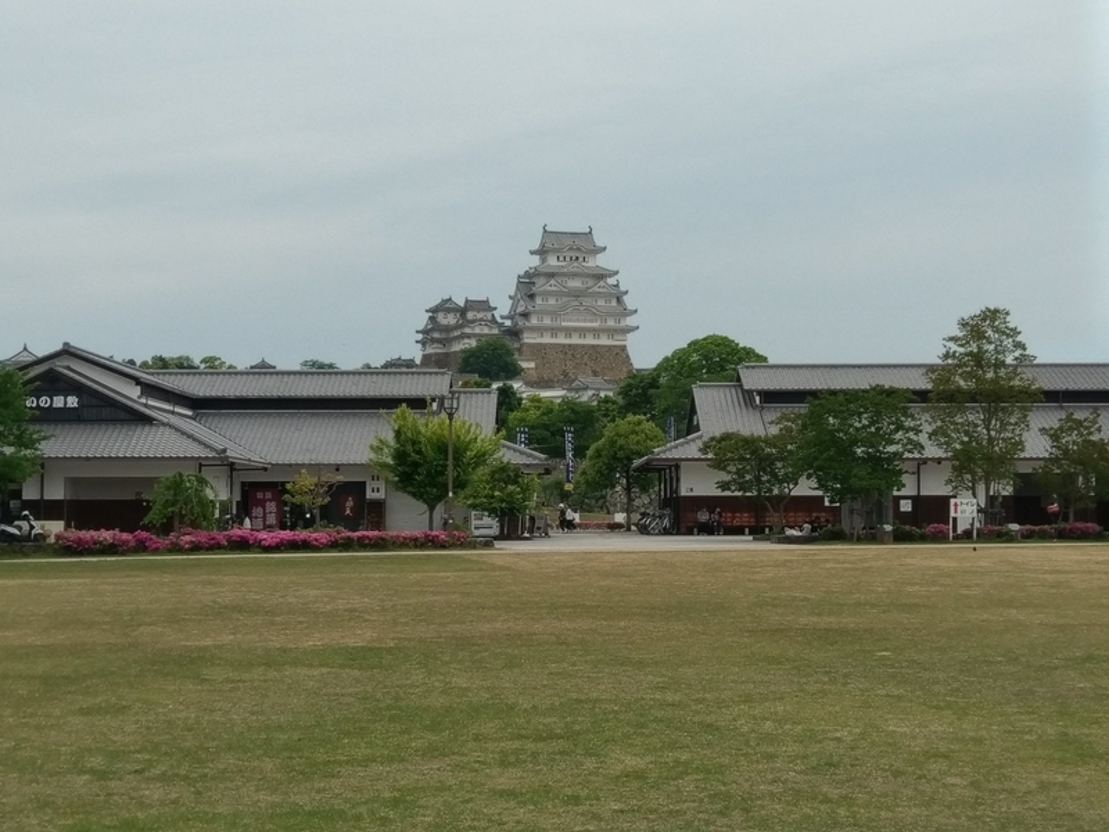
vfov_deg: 53.1
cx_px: 554
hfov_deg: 67.3
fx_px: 833
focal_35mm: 26
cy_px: 416
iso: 100
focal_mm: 4.58
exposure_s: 1/2824
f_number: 1.8
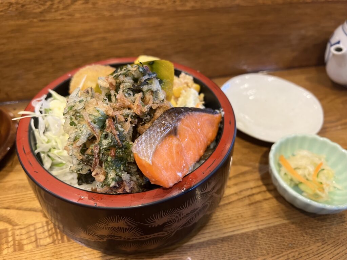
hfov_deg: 67.3
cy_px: 130
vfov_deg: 53.1
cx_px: 174
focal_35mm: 26
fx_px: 261
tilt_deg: -46.8
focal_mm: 5.7
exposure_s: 1/50
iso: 160
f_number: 1.5
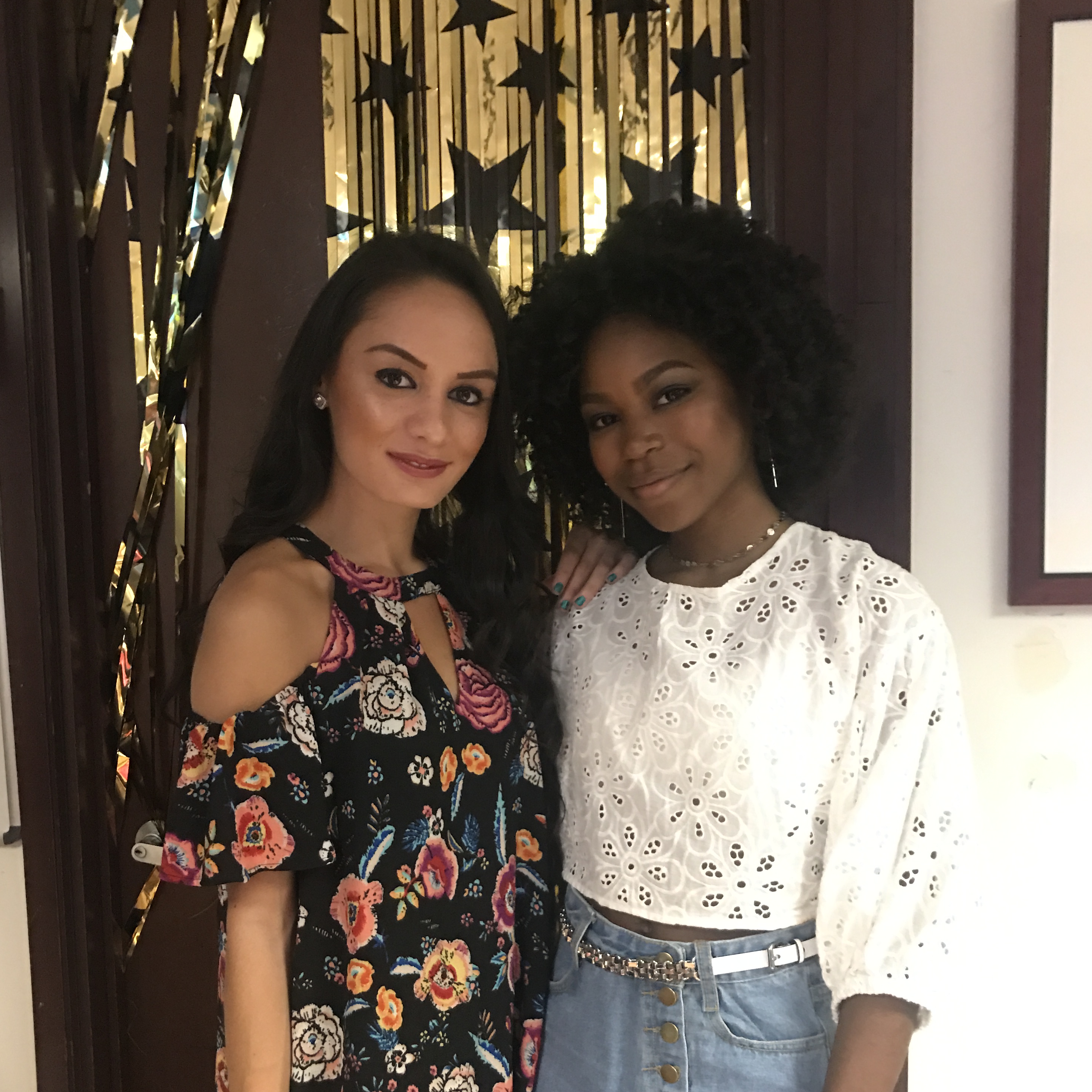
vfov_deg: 48.0
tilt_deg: -4.5
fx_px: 1213
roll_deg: +1.3
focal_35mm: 34
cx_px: 543
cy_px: 681
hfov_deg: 48.5
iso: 80
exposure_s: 1/6
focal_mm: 3.99
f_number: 1.8
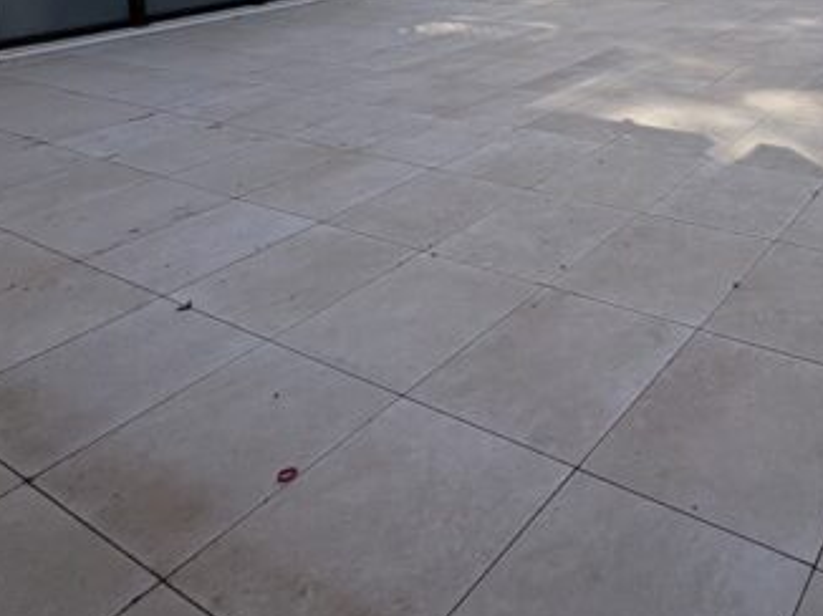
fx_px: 784
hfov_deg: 50.2
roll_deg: +1.3
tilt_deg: -2.4
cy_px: -96
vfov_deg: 35.3
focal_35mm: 33
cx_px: 714
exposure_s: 1/1198
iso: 50
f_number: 2.2
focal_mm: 2.22
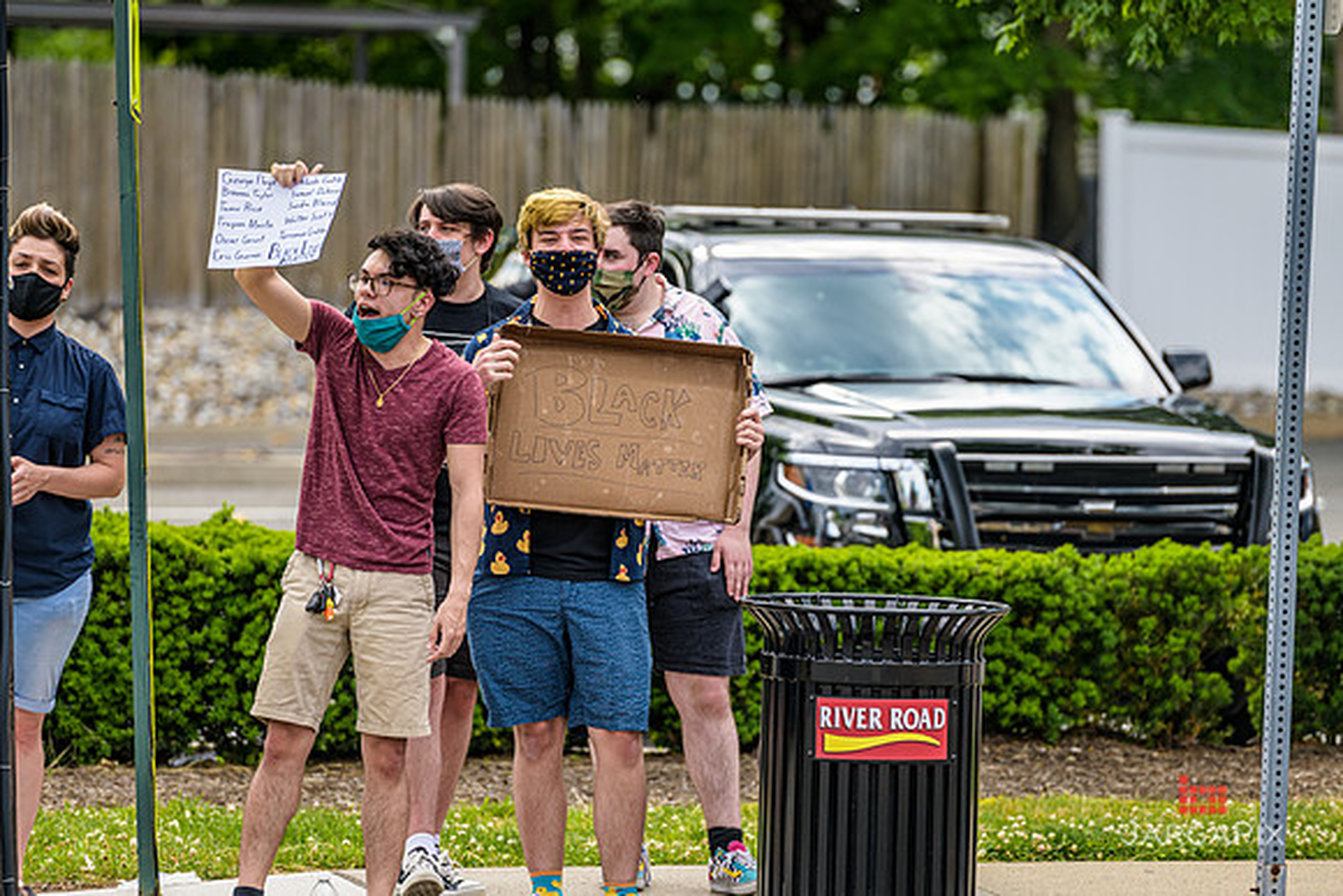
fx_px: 7463
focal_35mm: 200
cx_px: 672
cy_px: 448
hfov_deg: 10.3
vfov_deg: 6.9
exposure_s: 1/640
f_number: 4.5
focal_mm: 200
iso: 200
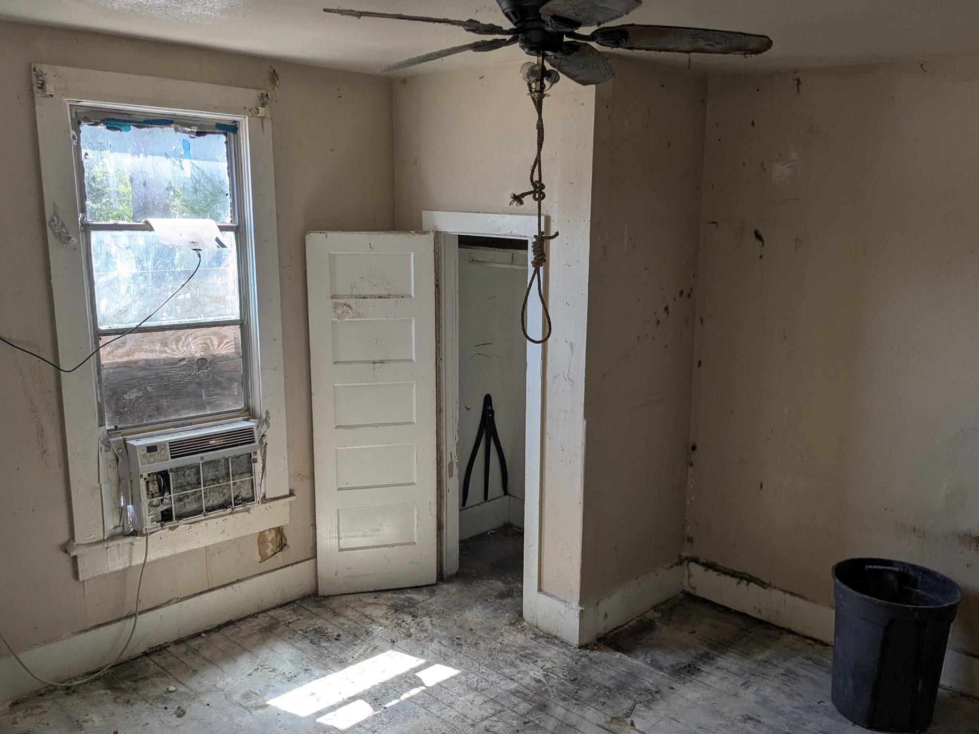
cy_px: 363
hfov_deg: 59.9
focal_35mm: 30
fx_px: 848
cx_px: 516
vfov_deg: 46.8
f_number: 1.73
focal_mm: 4.38
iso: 56
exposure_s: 1/257
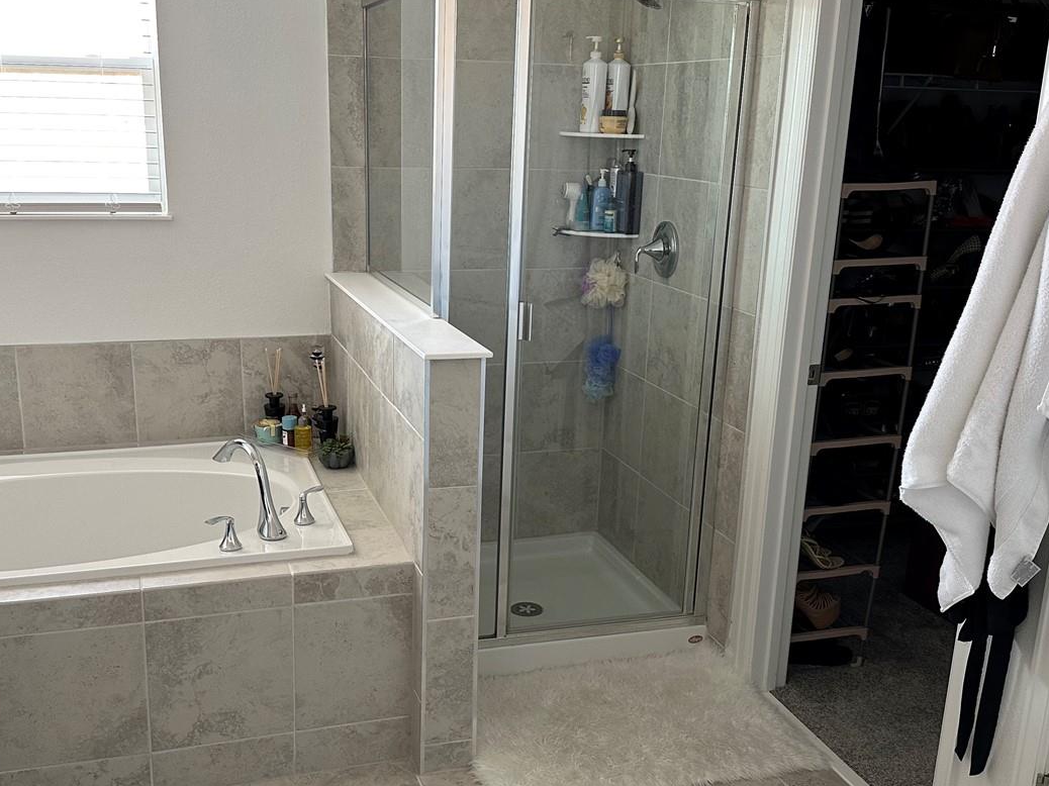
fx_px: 1121
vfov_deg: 38.6
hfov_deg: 50.1
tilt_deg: -16.2
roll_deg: -1.4
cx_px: 501
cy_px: 439
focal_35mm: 37
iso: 160
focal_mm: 6.86
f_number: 1.78
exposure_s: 1/60
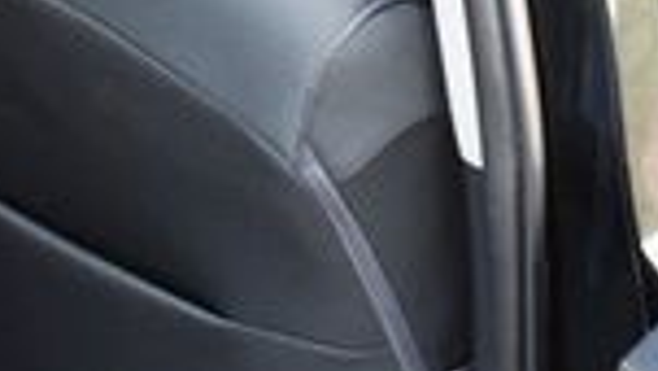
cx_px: 314
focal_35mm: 120
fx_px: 2094
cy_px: 251
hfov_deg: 17.9
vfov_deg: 10.1
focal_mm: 18
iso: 1100
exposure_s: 1/125
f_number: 3.5
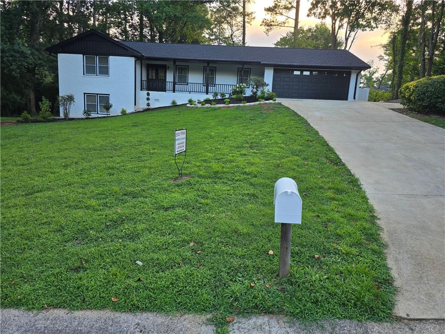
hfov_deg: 73.9
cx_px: 222
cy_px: 167
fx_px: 296
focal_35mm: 23
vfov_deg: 58.9
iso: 25
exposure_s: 1/180
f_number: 1.7
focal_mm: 6.3
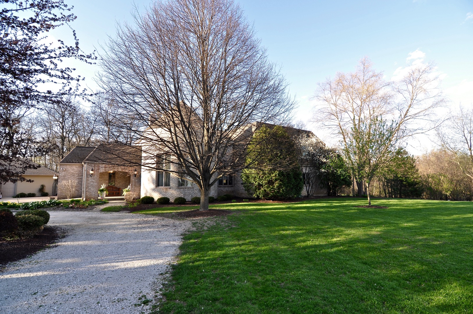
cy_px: 157
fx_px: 217
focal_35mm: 16
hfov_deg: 95.0
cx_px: 236
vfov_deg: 71.9
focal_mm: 11
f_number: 6.3
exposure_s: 1/160
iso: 200
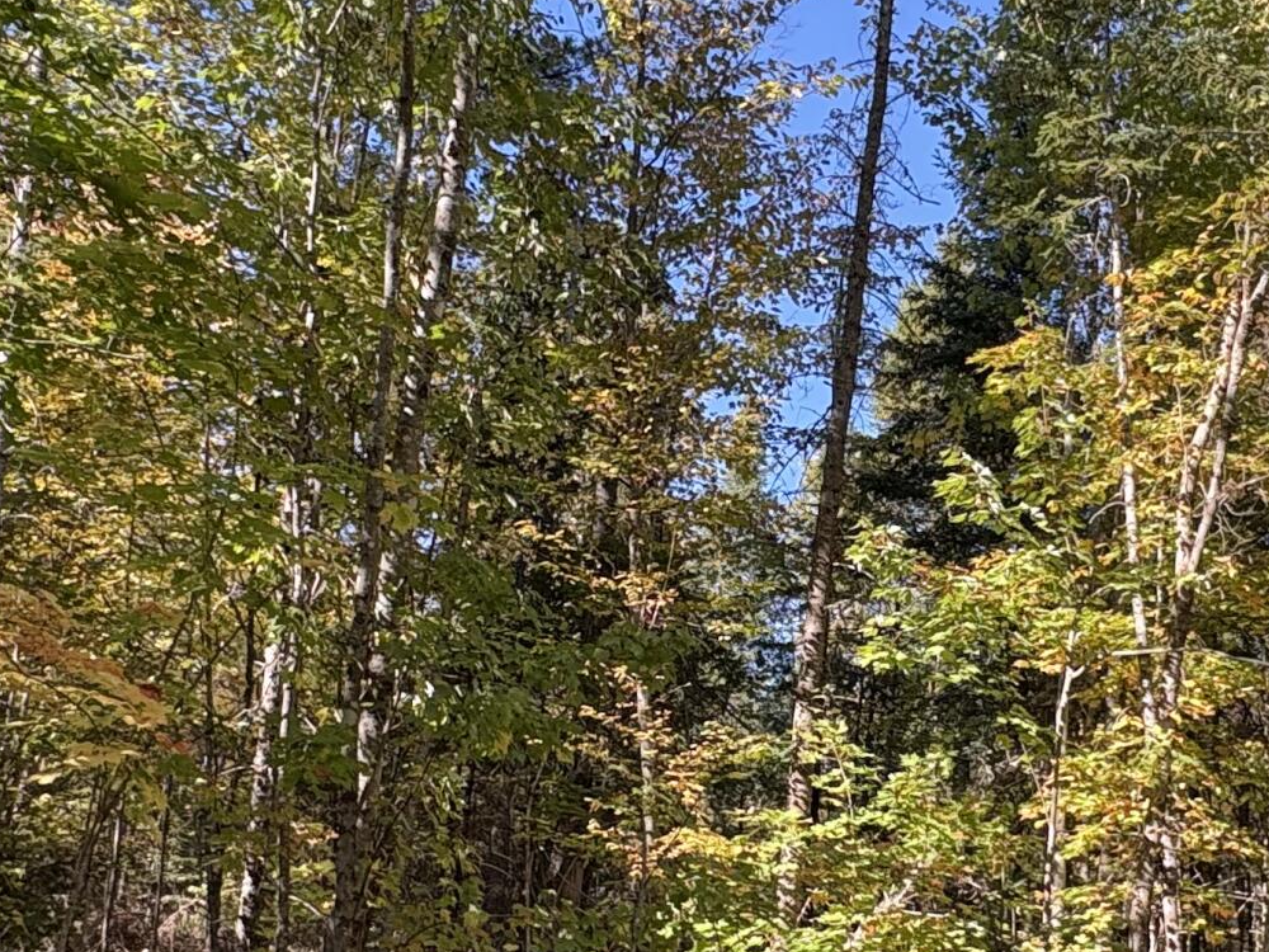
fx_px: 1540
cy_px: 628
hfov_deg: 44.0
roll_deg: -1.2
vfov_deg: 34.1
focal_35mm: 42
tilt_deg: +12.3
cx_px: 877
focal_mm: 2.22
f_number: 2.2
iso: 50
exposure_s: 1/233
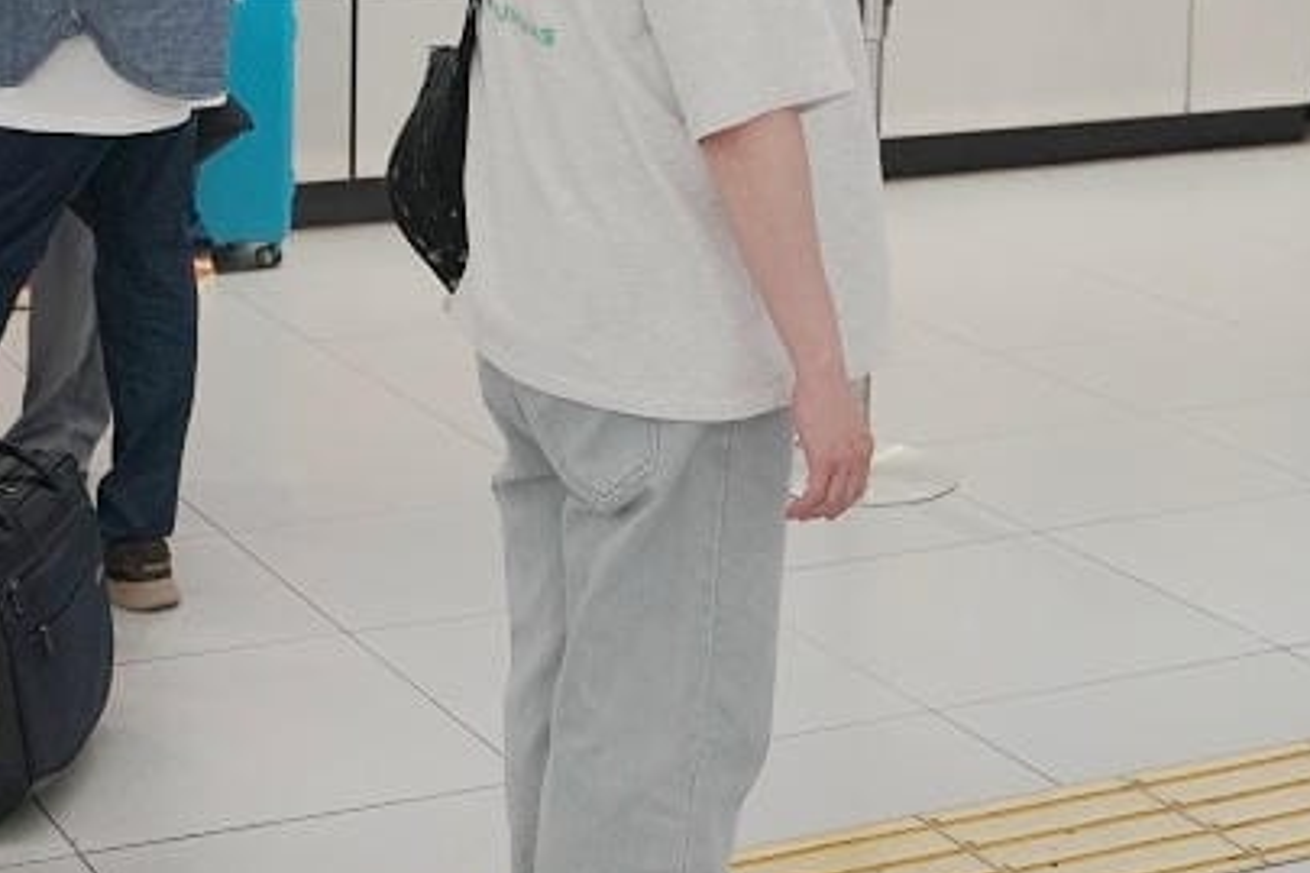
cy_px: -223
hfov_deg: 24.4
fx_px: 3020
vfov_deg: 15.7
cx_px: 437
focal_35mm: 83
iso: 1600
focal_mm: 28
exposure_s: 1/160
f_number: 3.5
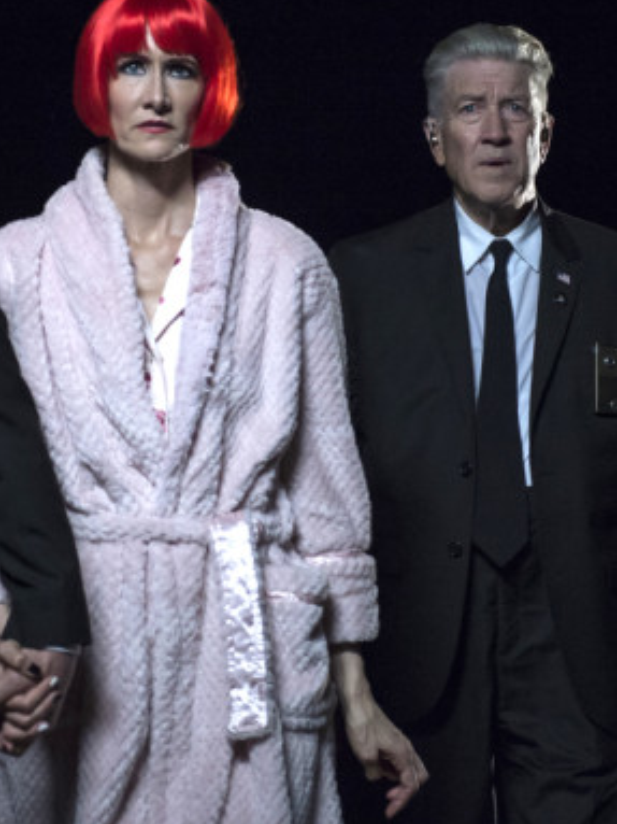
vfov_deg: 14.4
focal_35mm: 137
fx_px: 3258
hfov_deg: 10.8
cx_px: 150
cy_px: 269
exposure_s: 1/250
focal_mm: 70
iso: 2500
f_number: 2.8
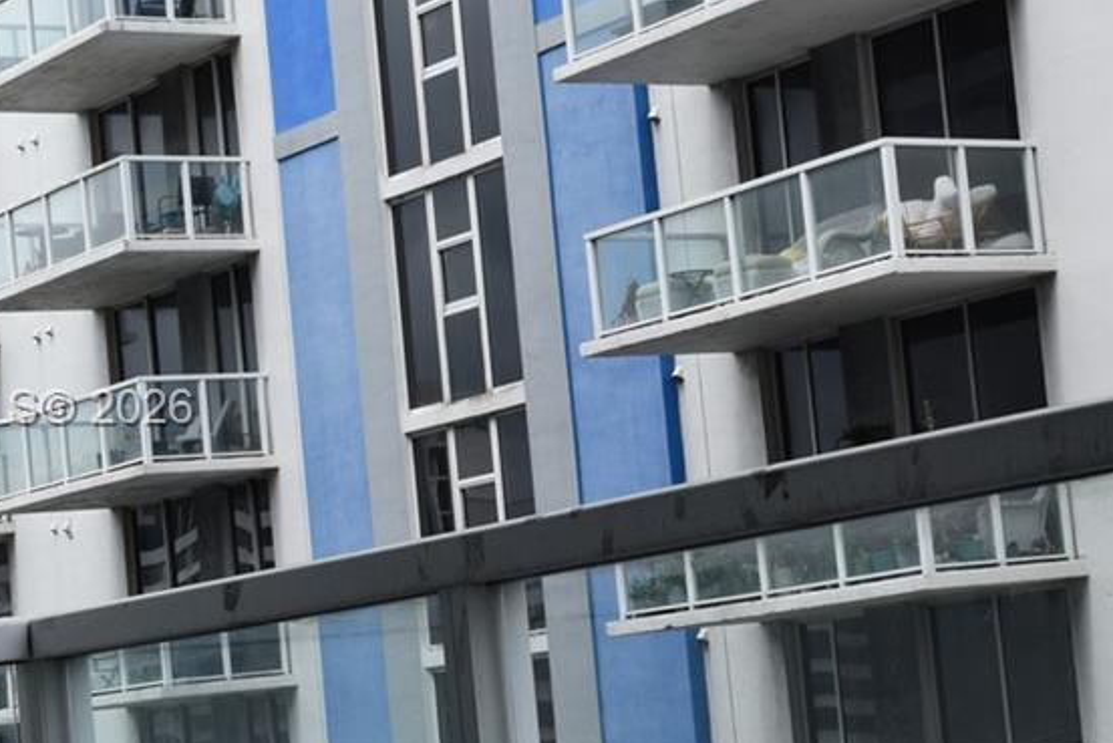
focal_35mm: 108
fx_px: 3353
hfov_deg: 18.2
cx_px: 1177
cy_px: 411
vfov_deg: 12.6
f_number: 9
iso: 200
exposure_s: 1/320
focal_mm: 25
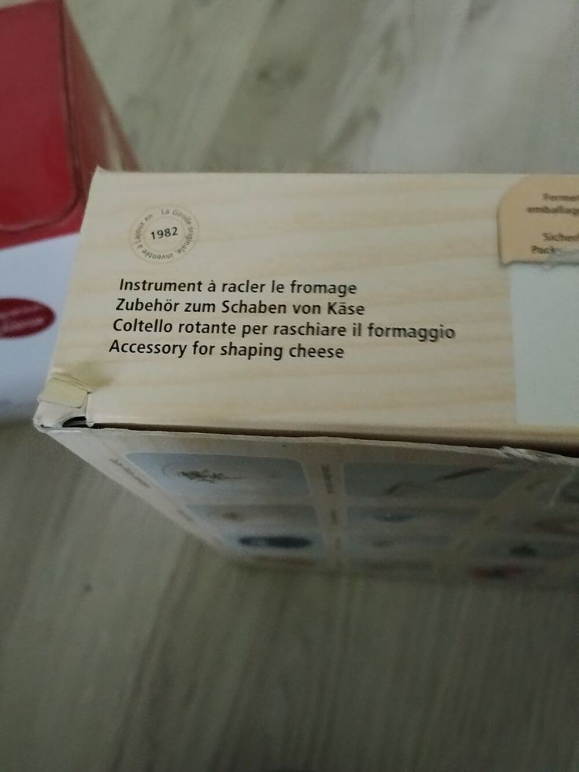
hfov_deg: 48.2
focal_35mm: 29
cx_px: 290
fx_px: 647
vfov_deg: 61.7
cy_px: 386
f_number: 1.8
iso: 800
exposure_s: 1/20
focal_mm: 4.22
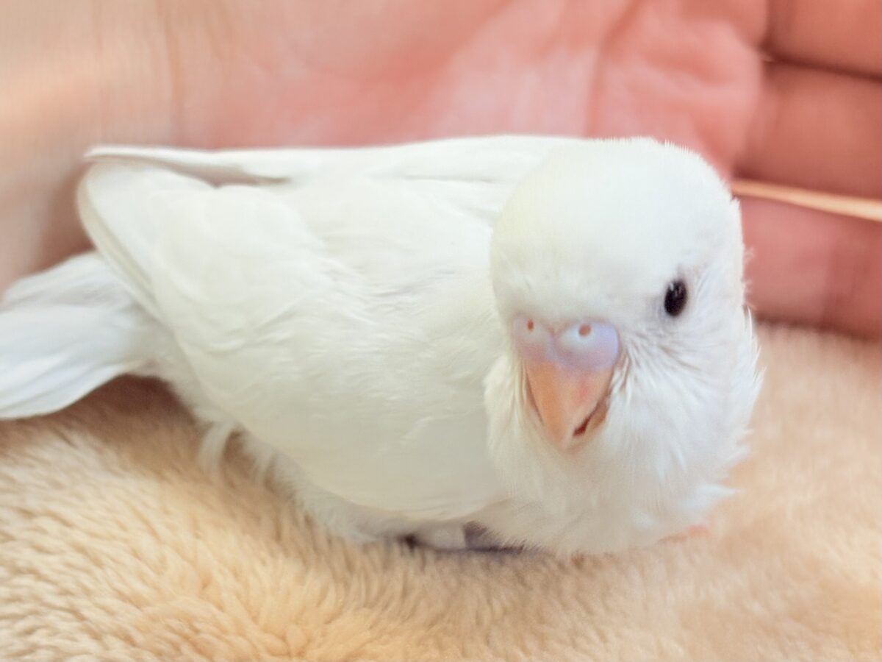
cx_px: 441
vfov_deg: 28.0
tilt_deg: -29.6
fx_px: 1325
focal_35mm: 52
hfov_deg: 36.8
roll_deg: -3.7
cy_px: 331
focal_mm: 5.96
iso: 50
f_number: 1.6
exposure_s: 1/103
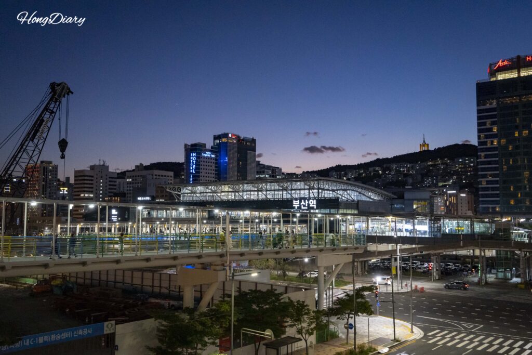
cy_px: 178
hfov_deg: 55.8
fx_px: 502
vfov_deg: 38.9
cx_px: 266
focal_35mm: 34
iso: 10000
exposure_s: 1/160
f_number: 4.5
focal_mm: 34
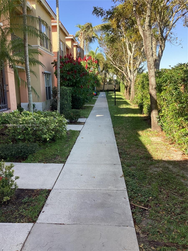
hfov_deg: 45.4
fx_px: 224
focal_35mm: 31
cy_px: 126
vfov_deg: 58.4
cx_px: 94
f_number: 2.4
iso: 25
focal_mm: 3.3
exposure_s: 1/191
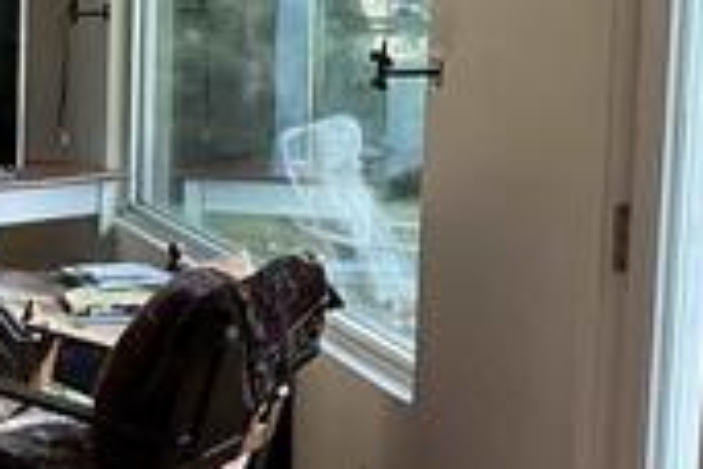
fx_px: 2206
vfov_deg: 12.1
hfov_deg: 15.6
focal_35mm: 113
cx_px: -547
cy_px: 259
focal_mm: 3
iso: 80
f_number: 1.8
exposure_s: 1/60
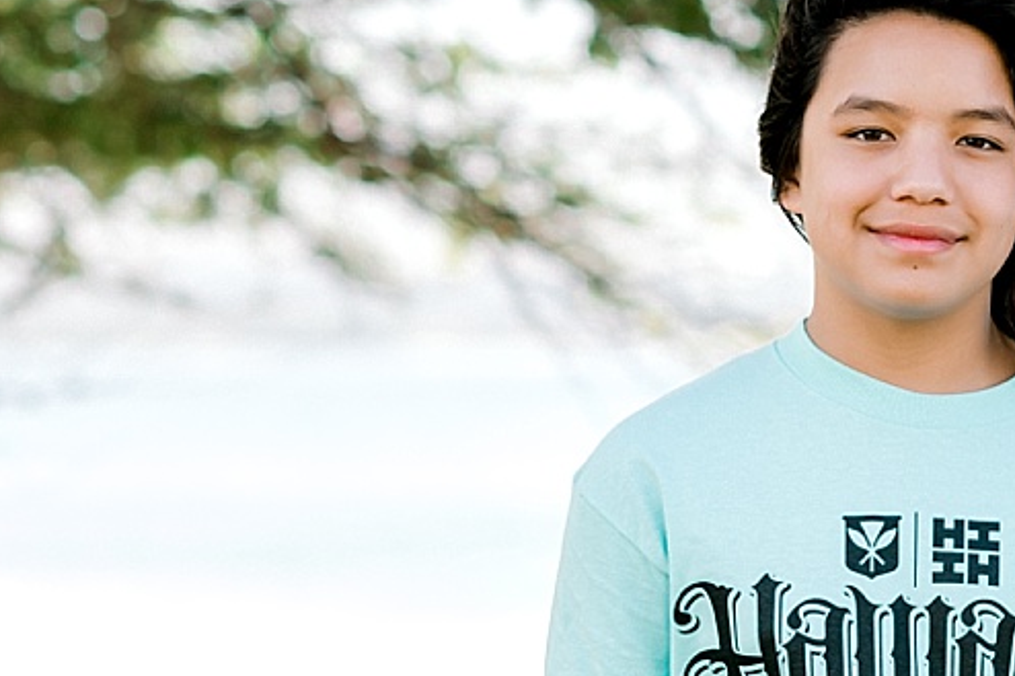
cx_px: 910
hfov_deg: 6.6
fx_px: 8737
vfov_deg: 4.4
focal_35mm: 310
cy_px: 348
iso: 200
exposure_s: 1/500
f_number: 2.8
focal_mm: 85
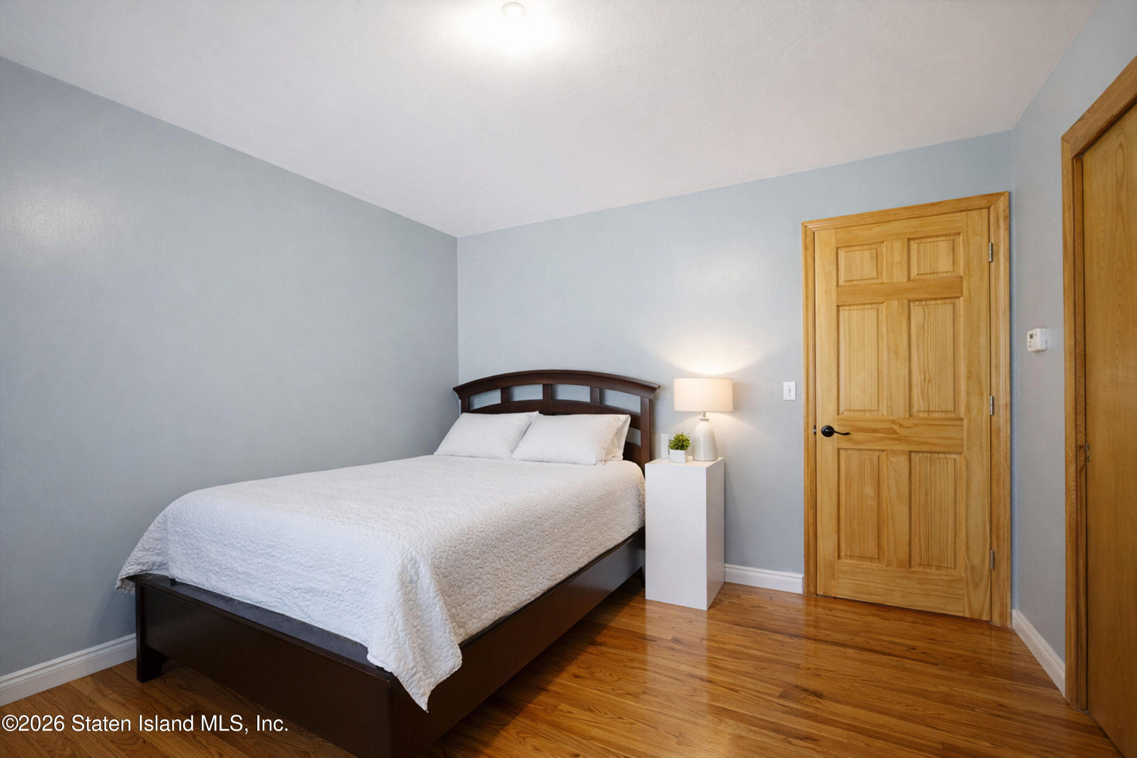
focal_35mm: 16
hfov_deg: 96.7
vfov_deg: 73.8
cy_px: 379
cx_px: 568
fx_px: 505
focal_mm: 16
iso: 64
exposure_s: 1/8
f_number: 4
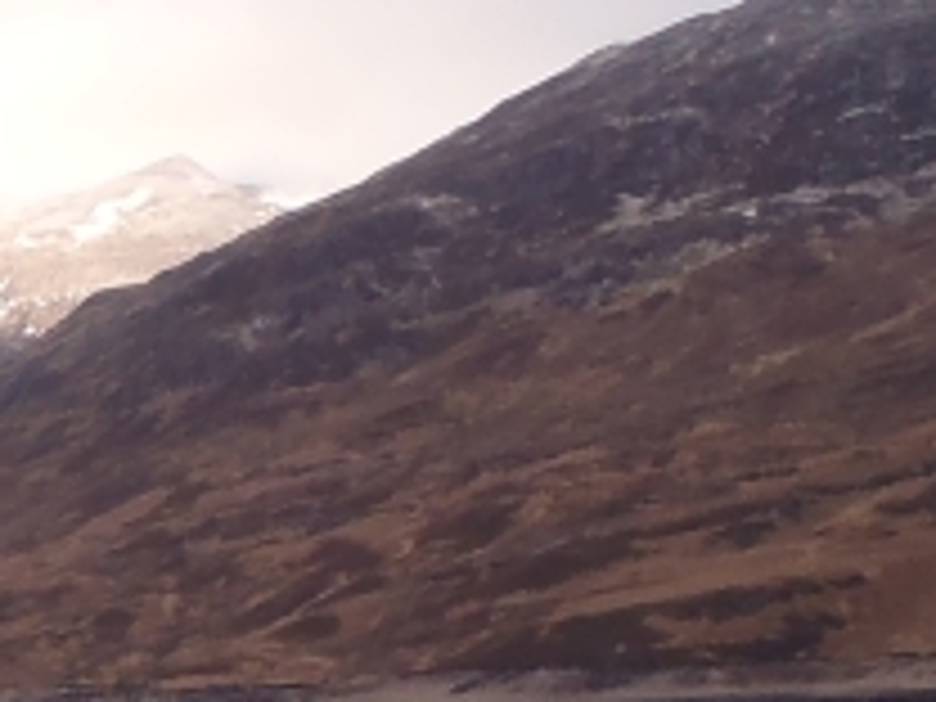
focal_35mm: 144
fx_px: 3894
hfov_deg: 11.9
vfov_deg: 10.1
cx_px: -1066
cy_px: 873
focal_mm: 5
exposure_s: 1/80
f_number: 3.5
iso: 80
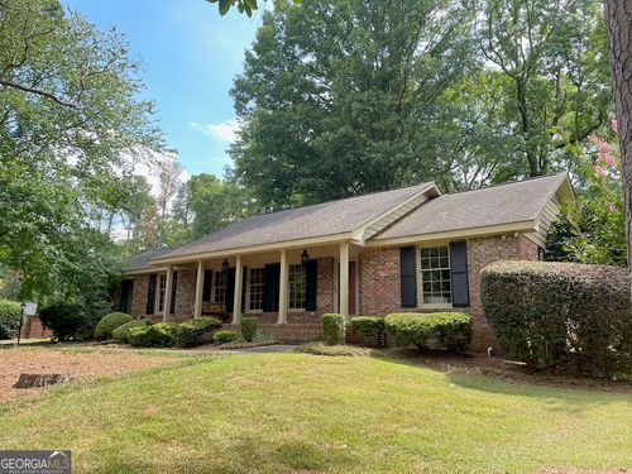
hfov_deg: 69.4
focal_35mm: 25
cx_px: 316
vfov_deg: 54.9
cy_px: 237
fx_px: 456
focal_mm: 5.1
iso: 50
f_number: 1.6
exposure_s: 1/373
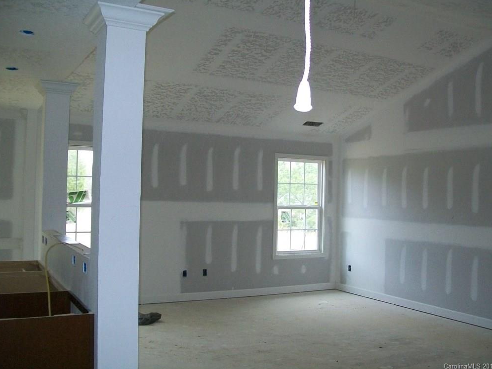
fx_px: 526
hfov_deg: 50.1
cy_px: 181
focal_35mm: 37
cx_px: 247
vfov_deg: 38.7
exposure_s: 1/160
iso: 160
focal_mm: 6
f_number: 2.7
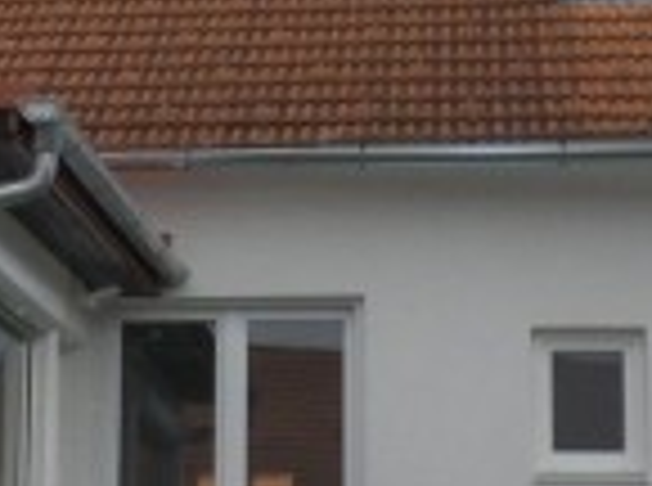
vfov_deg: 11.9
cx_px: 54
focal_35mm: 124
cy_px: 284
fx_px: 2330
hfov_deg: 15.7
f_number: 4.2
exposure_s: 1/800
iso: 250
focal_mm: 5
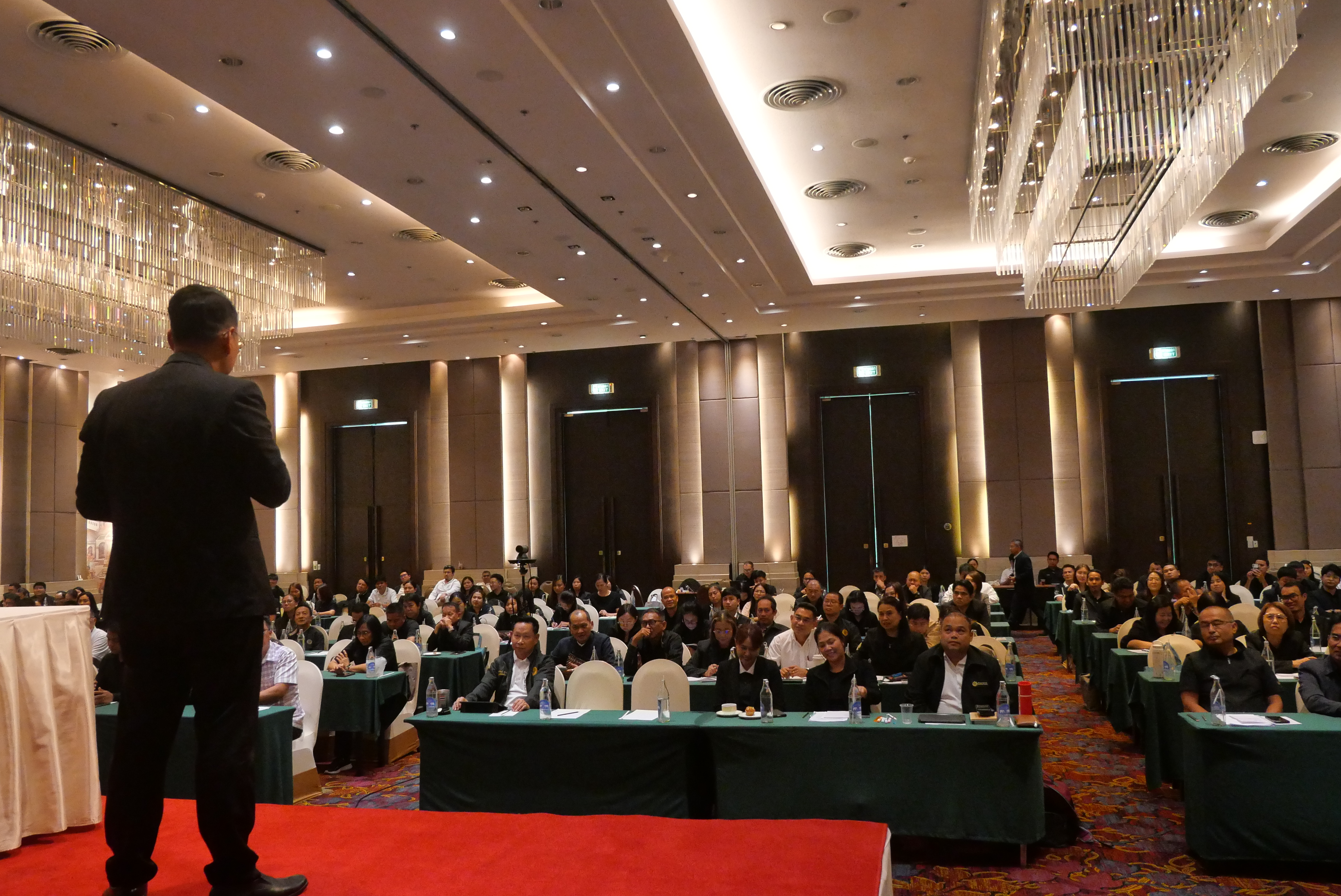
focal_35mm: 26
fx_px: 969
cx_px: 681
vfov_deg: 49.6
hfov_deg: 69.4
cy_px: 447
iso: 3200
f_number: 4.5
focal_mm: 12
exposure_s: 1/160
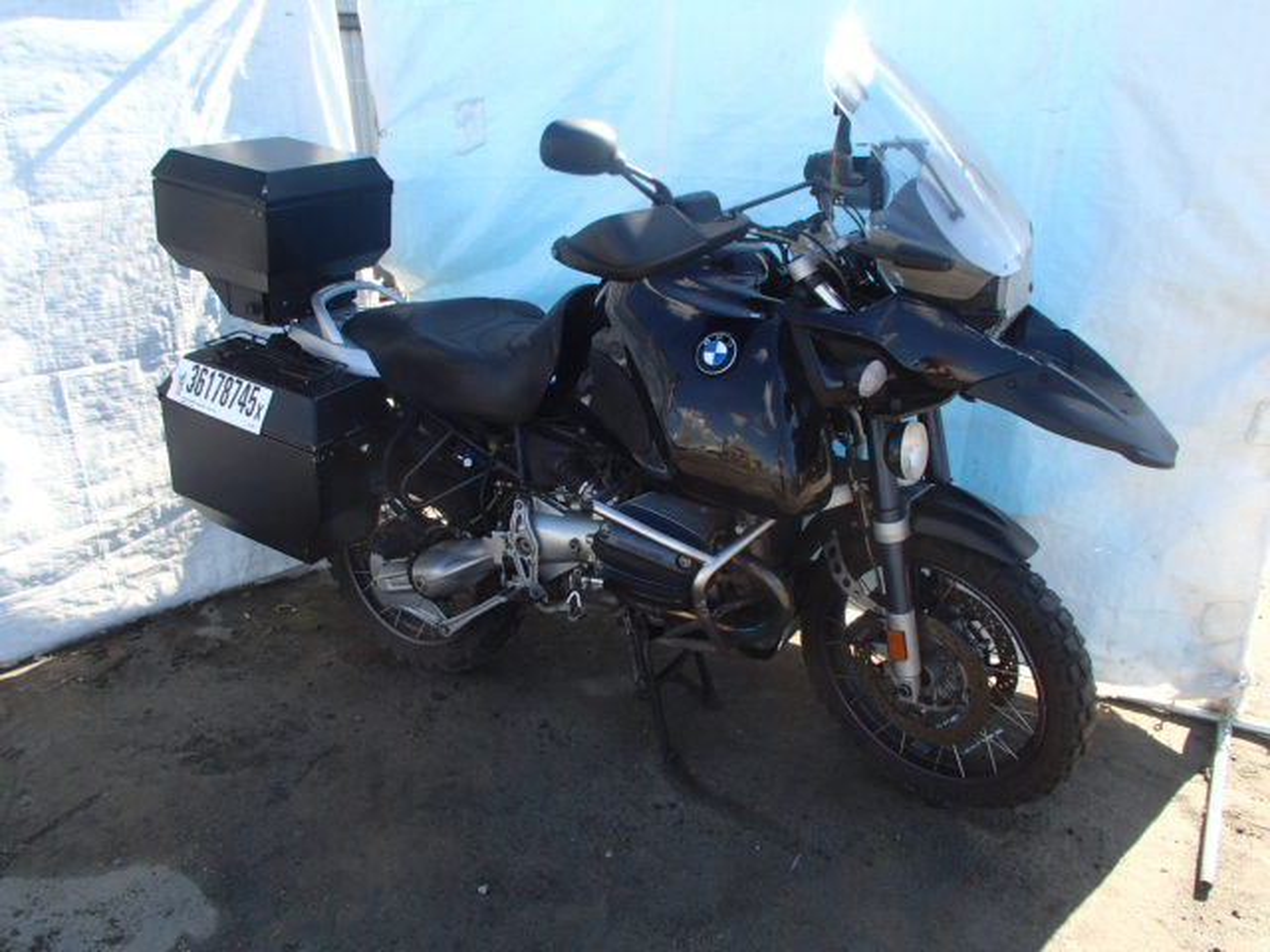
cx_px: 635
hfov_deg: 63.4
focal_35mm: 28
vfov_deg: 49.7
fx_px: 1027
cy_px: 476
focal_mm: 5
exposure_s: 1/200
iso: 100
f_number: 3.9
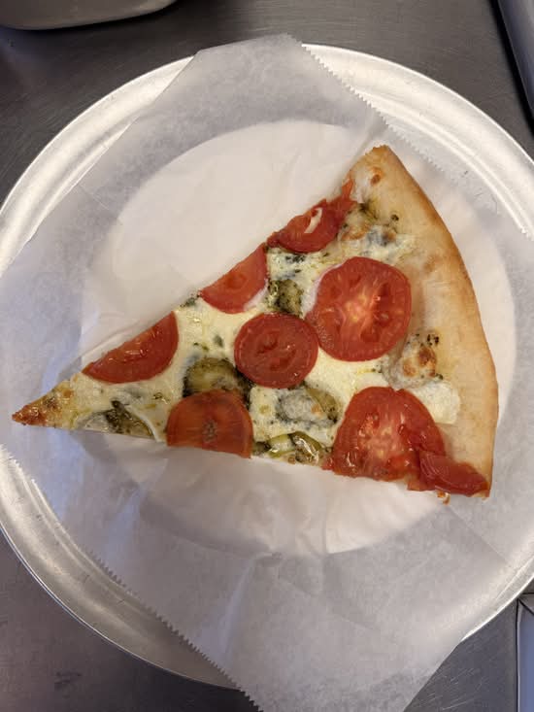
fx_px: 494
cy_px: 356
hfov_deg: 56.8
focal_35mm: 24
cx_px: 267
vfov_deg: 71.6
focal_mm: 6.76
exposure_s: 1/120
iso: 80
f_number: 1.78
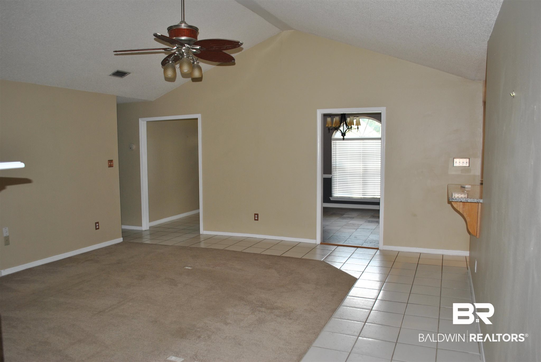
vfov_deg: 48.0
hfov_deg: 67.3
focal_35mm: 27
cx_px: 270
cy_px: 181
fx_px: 406
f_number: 3.5
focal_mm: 18
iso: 200
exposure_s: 1/60
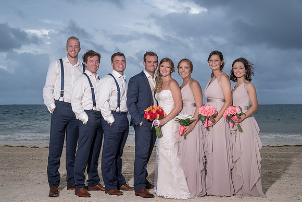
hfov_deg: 42.7
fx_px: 386
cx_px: 151
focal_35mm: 46
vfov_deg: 29.3
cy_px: 101
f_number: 9
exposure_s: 1/200
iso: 100
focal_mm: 46
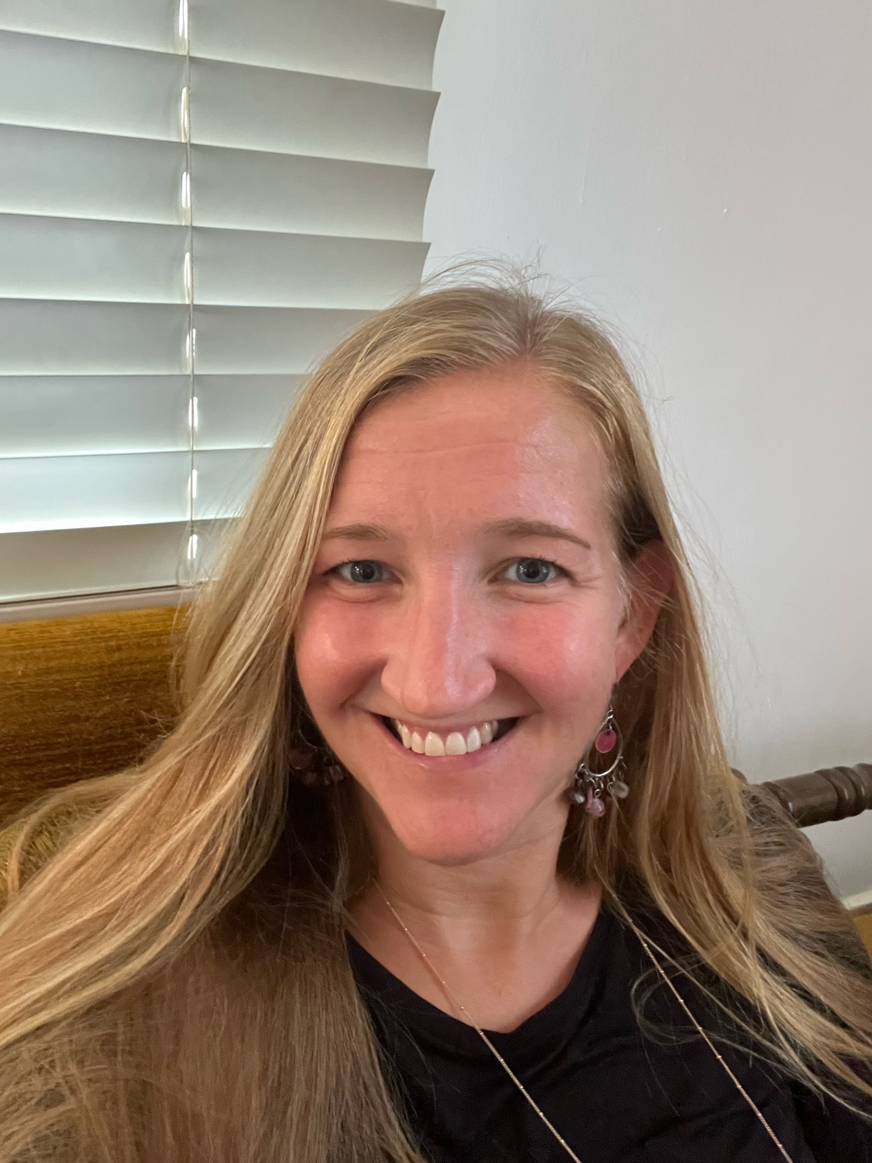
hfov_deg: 46.8
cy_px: 582
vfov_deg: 60.0
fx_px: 1008
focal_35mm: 30
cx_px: 436
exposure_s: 1/25
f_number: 2.2
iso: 800
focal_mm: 2.71
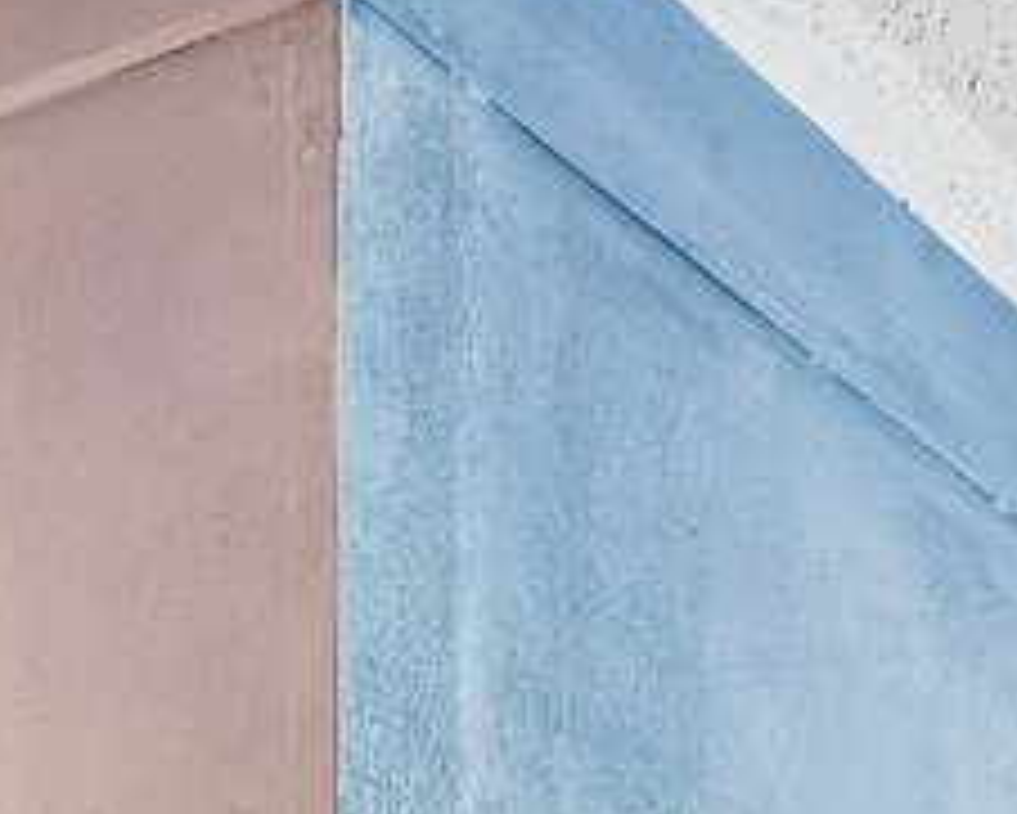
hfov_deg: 16.2
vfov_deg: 10.6
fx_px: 3583
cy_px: 2107
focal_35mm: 119
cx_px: 518
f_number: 8
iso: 400
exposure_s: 1/3.33
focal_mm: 14
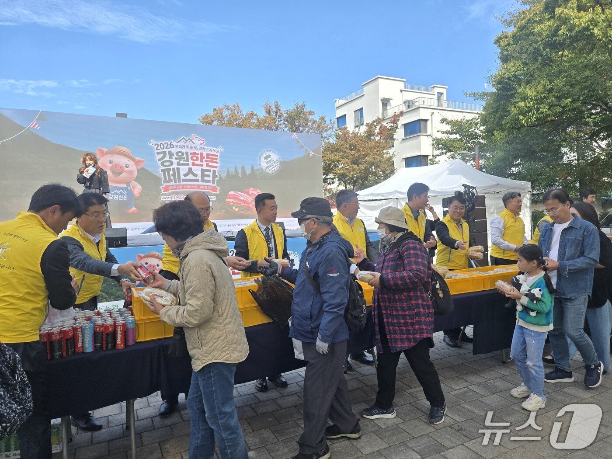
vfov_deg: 58.9
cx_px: 306
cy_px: 230
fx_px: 407
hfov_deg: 73.9
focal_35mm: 23
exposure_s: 1/2365
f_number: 1.8
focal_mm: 5.4
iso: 80
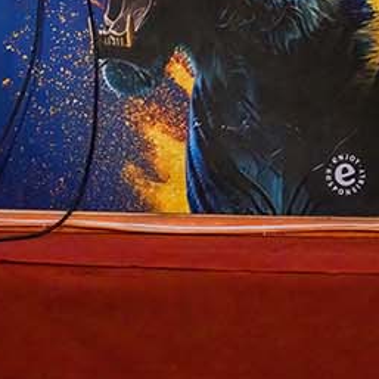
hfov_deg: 5.3
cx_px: 262
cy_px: -653
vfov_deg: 5.1
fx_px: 4125
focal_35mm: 333
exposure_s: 1/5000
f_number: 2.8
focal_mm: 70
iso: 12800
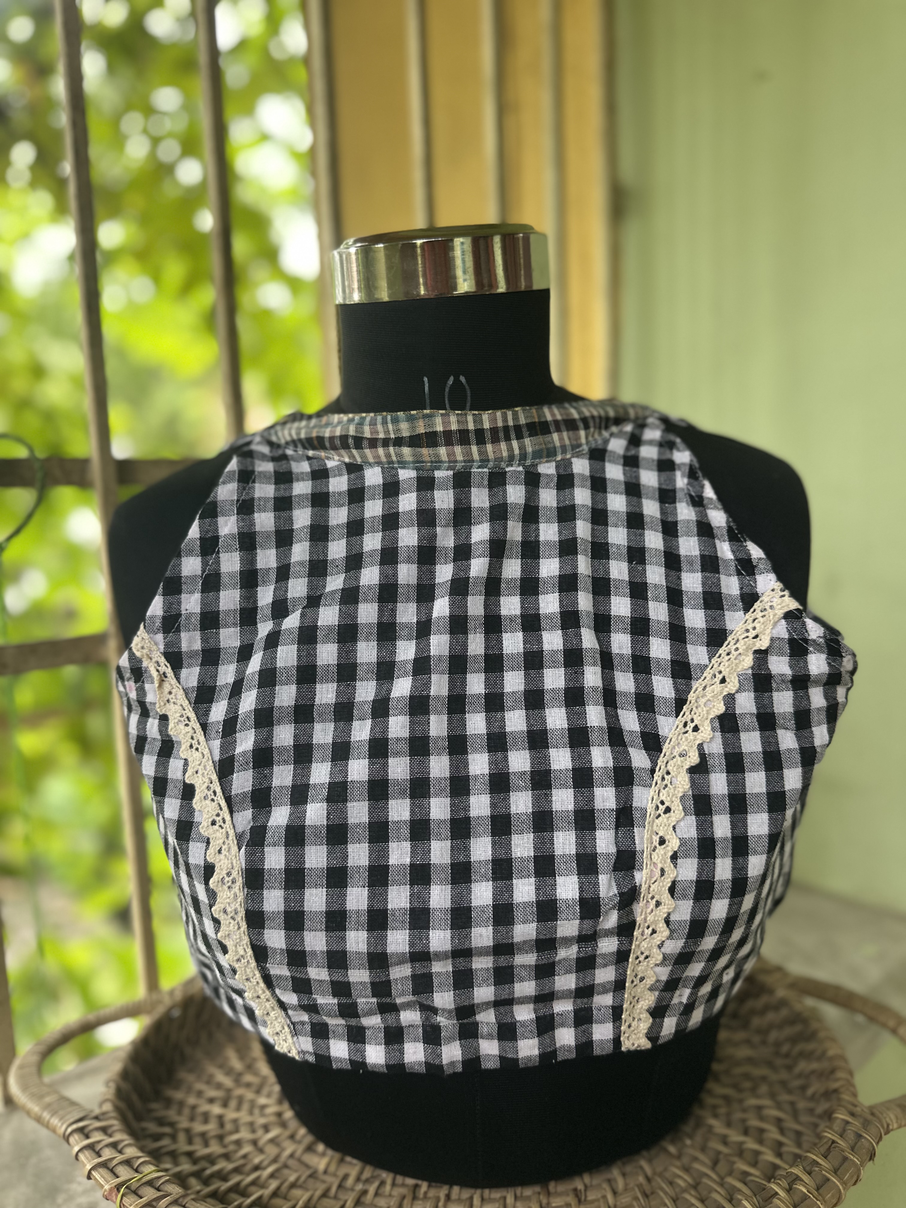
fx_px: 838
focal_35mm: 24
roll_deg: +1.3
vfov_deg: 71.6
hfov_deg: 56.8
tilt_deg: -6.0
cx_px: 453
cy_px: 604
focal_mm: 6.86
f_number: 1.78
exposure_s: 1/121
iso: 200
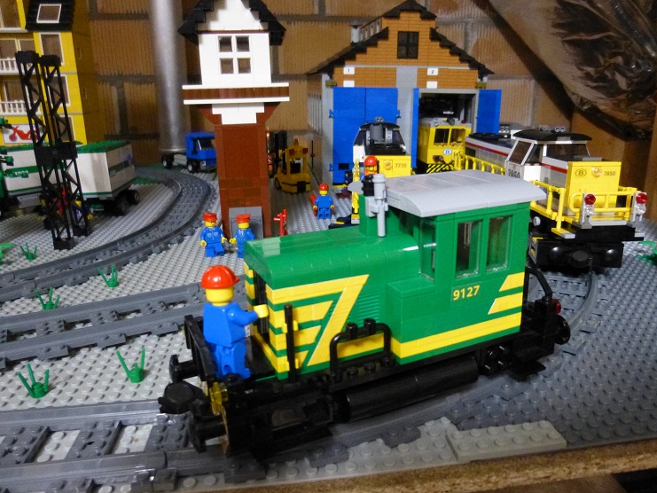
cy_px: 260
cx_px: 340
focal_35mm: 27
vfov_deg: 51.3
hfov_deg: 65.3
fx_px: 513
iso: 1000
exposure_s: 1/8
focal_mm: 4.5
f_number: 3.1
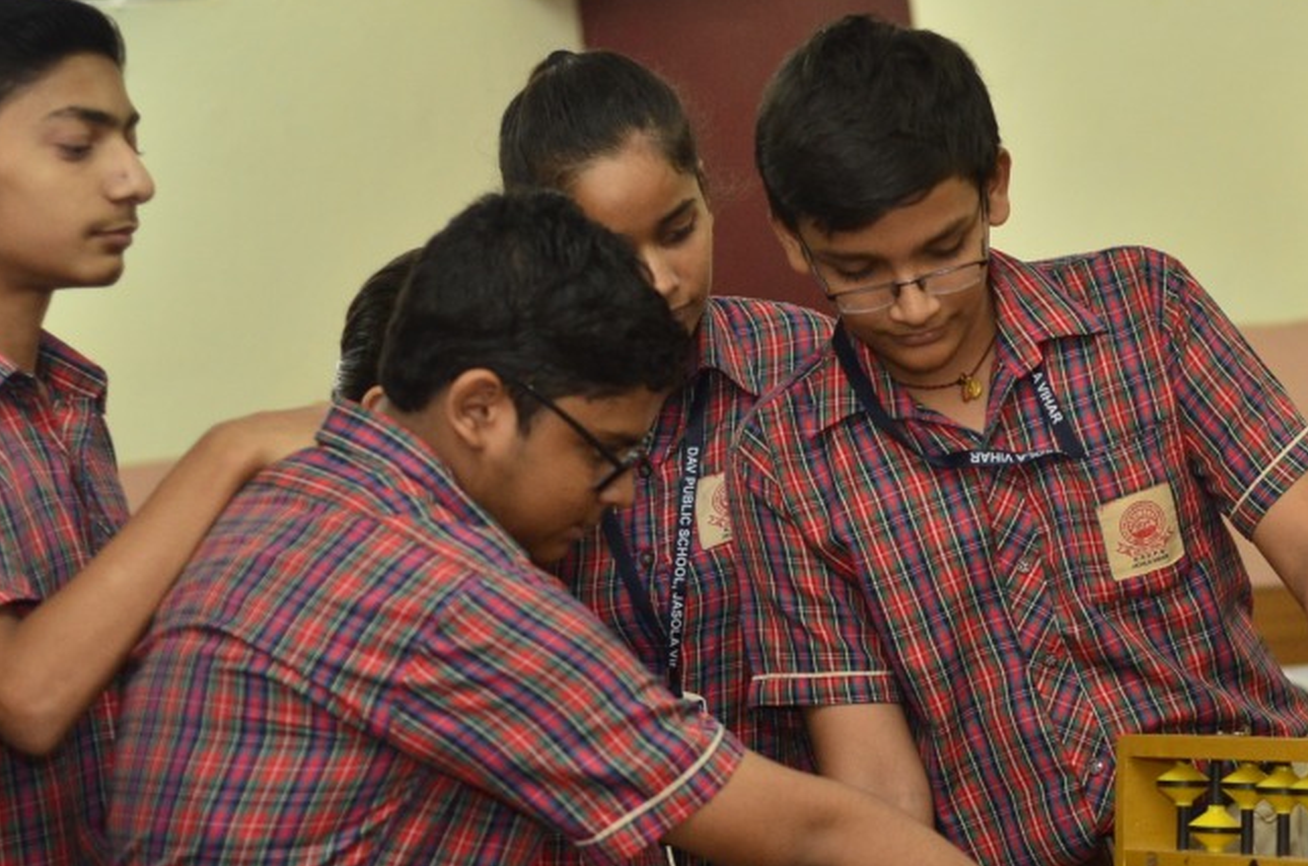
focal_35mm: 119
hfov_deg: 17.1
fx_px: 4314
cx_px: 1022
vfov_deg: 11.5
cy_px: 564
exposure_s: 1/100
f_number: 2.8
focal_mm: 50
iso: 640
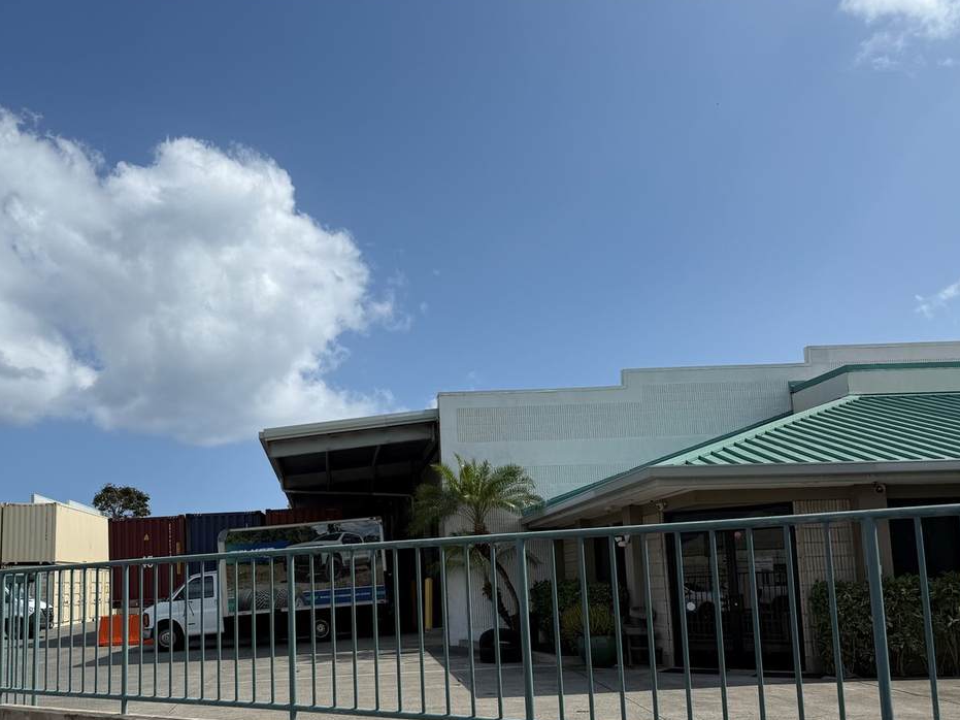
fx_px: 915
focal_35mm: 33
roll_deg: +1.8
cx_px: 326
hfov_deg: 54.3
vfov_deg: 42.3
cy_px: 483
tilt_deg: +6.2
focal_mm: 6.76
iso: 80
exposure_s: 1/8130
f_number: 1.78
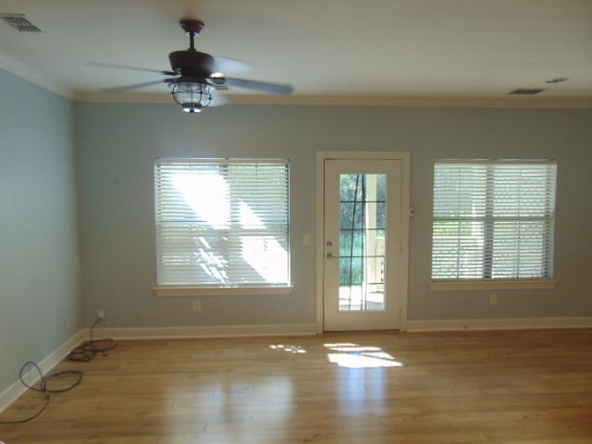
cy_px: 222
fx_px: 428
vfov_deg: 54.9
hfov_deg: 69.4
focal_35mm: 25
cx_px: 296
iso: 80
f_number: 3
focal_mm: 4.5
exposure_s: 1/30
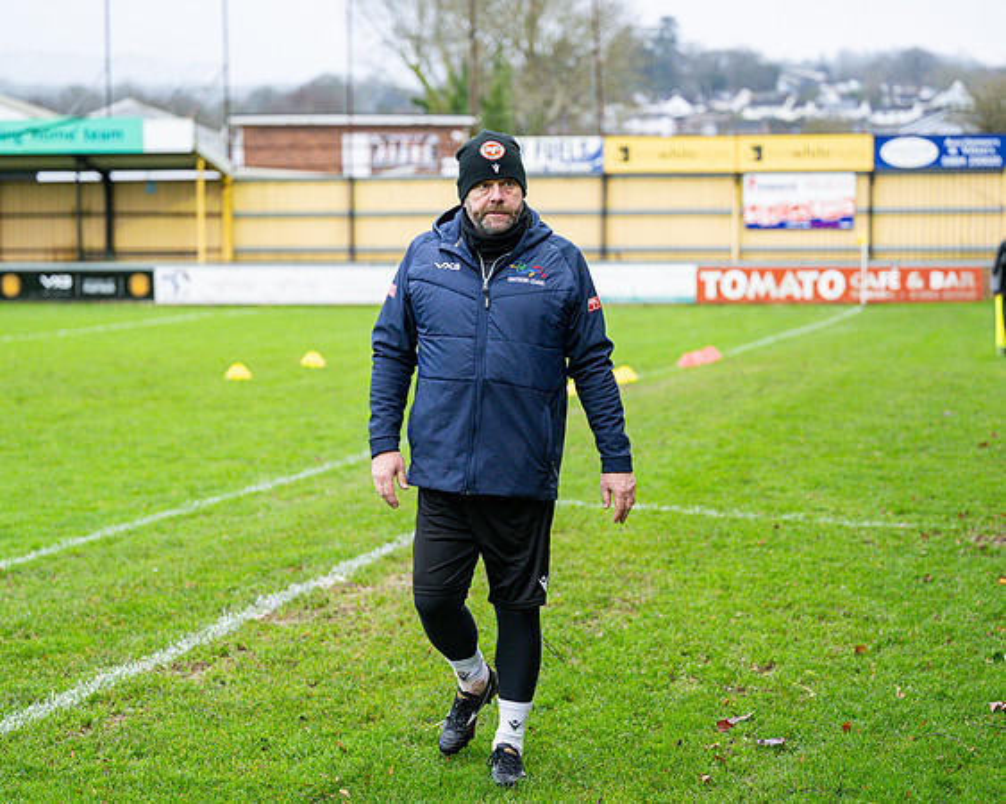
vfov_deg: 18.9
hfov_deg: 23.5
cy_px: 402
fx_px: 2413
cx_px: 547
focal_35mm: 81
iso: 2000
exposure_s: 1/1600
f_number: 2.8
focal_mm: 72
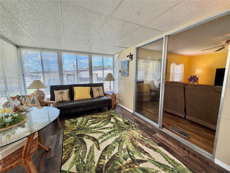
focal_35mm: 14
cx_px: 115
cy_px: 86
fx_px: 93
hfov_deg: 102.1
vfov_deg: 85.7
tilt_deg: -7.5
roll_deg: +0.9
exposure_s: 1/120
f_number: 2.2
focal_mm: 2.22
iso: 64
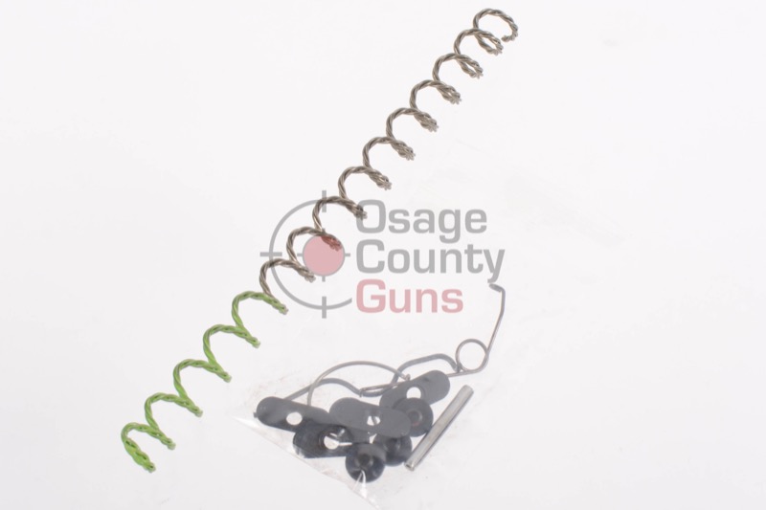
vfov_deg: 31.9
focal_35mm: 42
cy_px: 255
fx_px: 893
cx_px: 383
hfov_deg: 46.4
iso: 100
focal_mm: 28
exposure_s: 1/250
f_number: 11
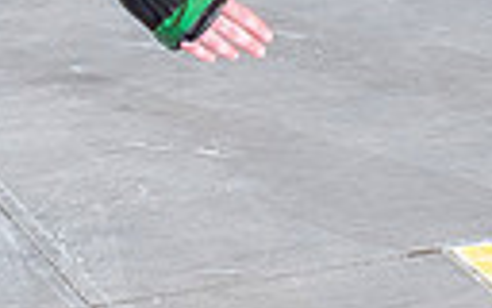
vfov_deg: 4.2
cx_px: 670
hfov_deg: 7.0
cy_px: -680
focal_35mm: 297
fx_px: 3982
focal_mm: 46
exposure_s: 1/160
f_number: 5.6
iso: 640
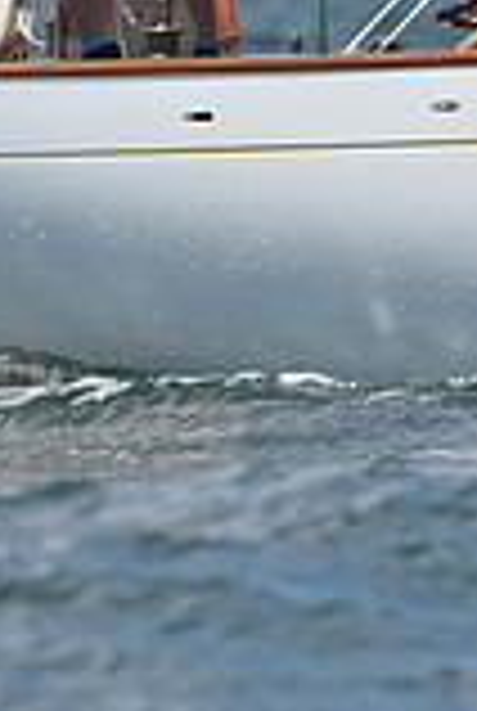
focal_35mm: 1466
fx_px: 29008
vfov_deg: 1.4
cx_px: 412
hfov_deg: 0.9
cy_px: 104
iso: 250
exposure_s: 1/1600
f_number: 5.6
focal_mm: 400
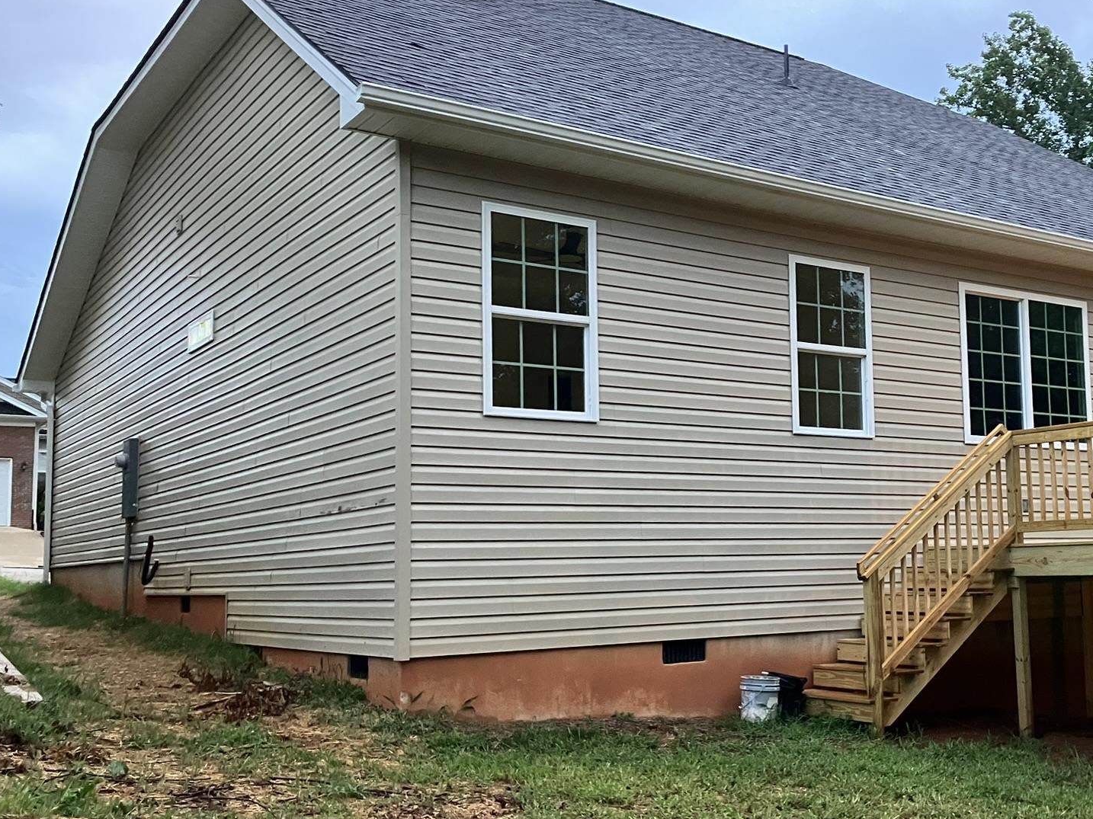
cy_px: 447
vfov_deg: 35.9
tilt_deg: +6.0
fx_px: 1263
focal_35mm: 40
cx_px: 752
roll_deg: +1.1
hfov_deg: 45.9
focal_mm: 3.99
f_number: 1.8
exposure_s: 1/32
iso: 400
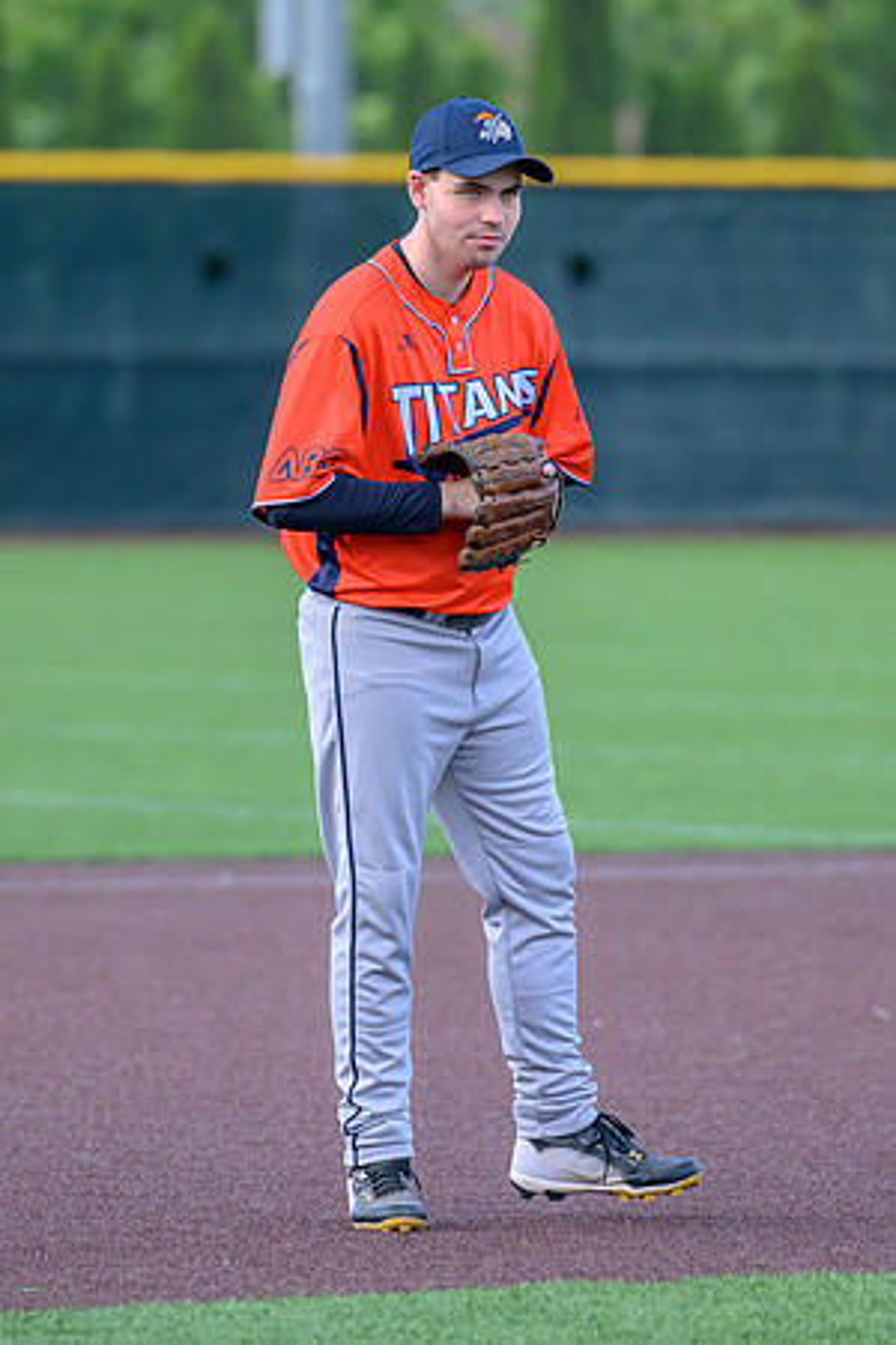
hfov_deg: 3.3
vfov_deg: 5.0
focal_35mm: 414
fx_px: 15438
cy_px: 618
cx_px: 346
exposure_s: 1/2000
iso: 1000
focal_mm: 200
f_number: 3.2
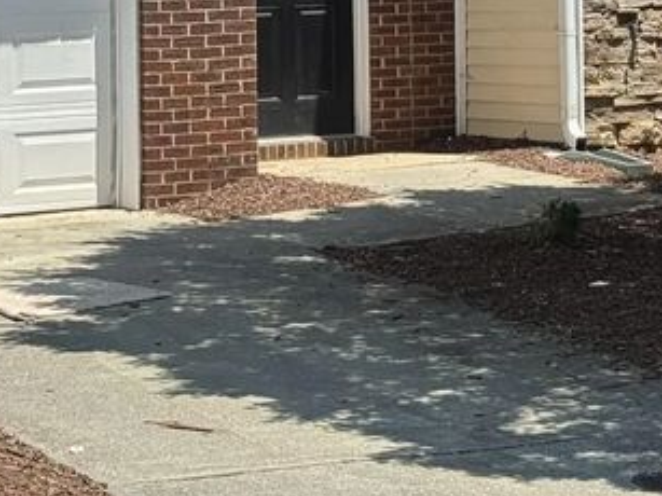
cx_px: 591
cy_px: -280
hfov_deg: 12.3
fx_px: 3059
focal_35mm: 160
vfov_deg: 9.0
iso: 64
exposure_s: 1/2179
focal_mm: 6.76
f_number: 1.78
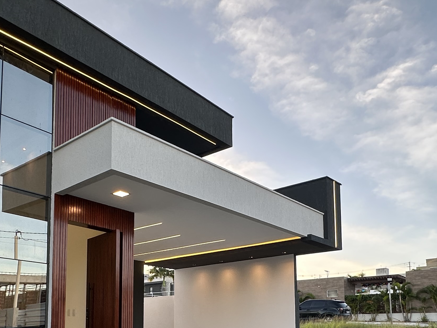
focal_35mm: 34
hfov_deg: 53.8
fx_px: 429
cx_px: 188
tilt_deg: +4.8
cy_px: 293
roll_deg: -0.3
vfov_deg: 39.0
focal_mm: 2.22
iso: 40
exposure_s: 1/140
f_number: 2.2
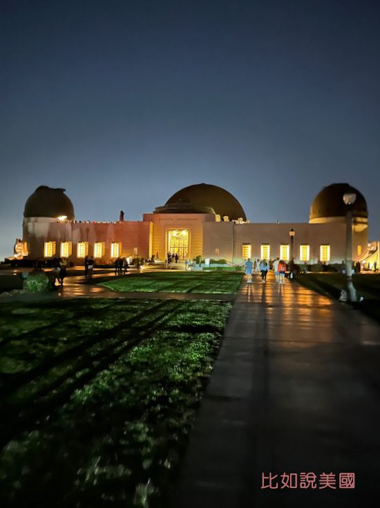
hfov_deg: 56.8
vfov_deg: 71.6
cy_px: 254
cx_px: 190
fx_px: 351
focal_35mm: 24
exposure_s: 1/9
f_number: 1.78
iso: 4000
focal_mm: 6.86
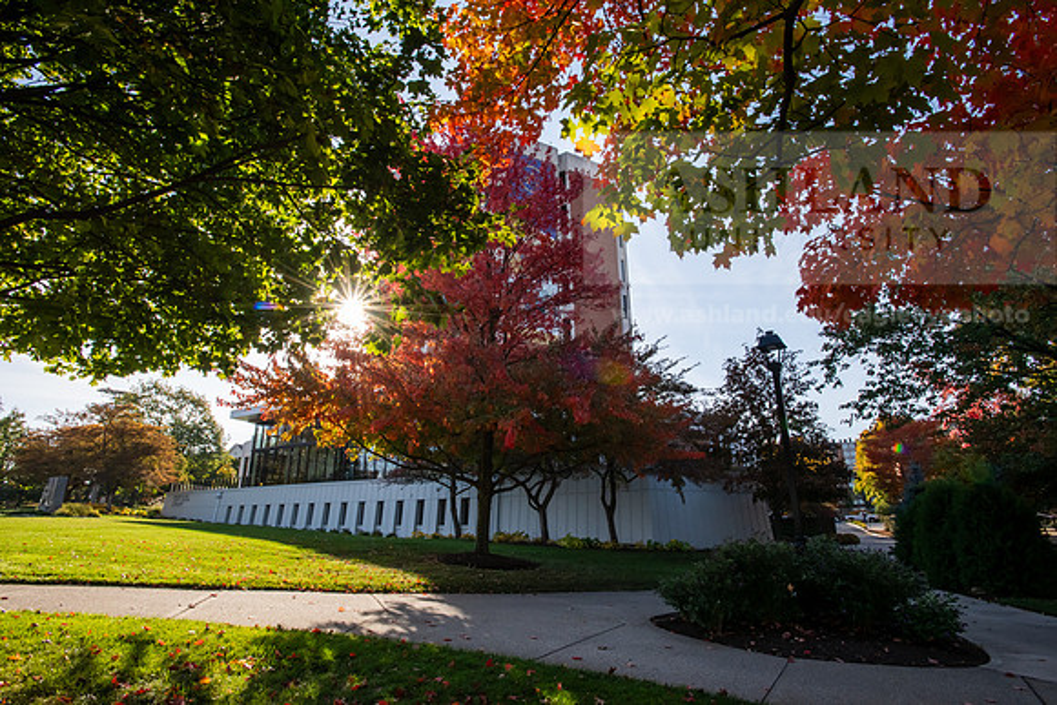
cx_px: 528
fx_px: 558
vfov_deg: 64.6
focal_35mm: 19
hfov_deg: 86.9
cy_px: 352
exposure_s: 1/200
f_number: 20
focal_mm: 19
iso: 800
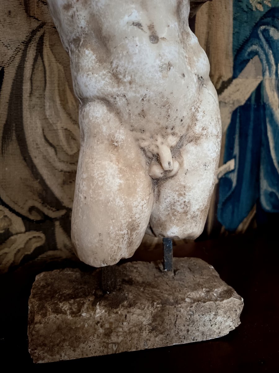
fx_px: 258
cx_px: 140
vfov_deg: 71.6
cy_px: 186
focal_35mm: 24
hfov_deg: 56.8
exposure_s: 1/16.7
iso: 3959
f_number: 1.7
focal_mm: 5.24
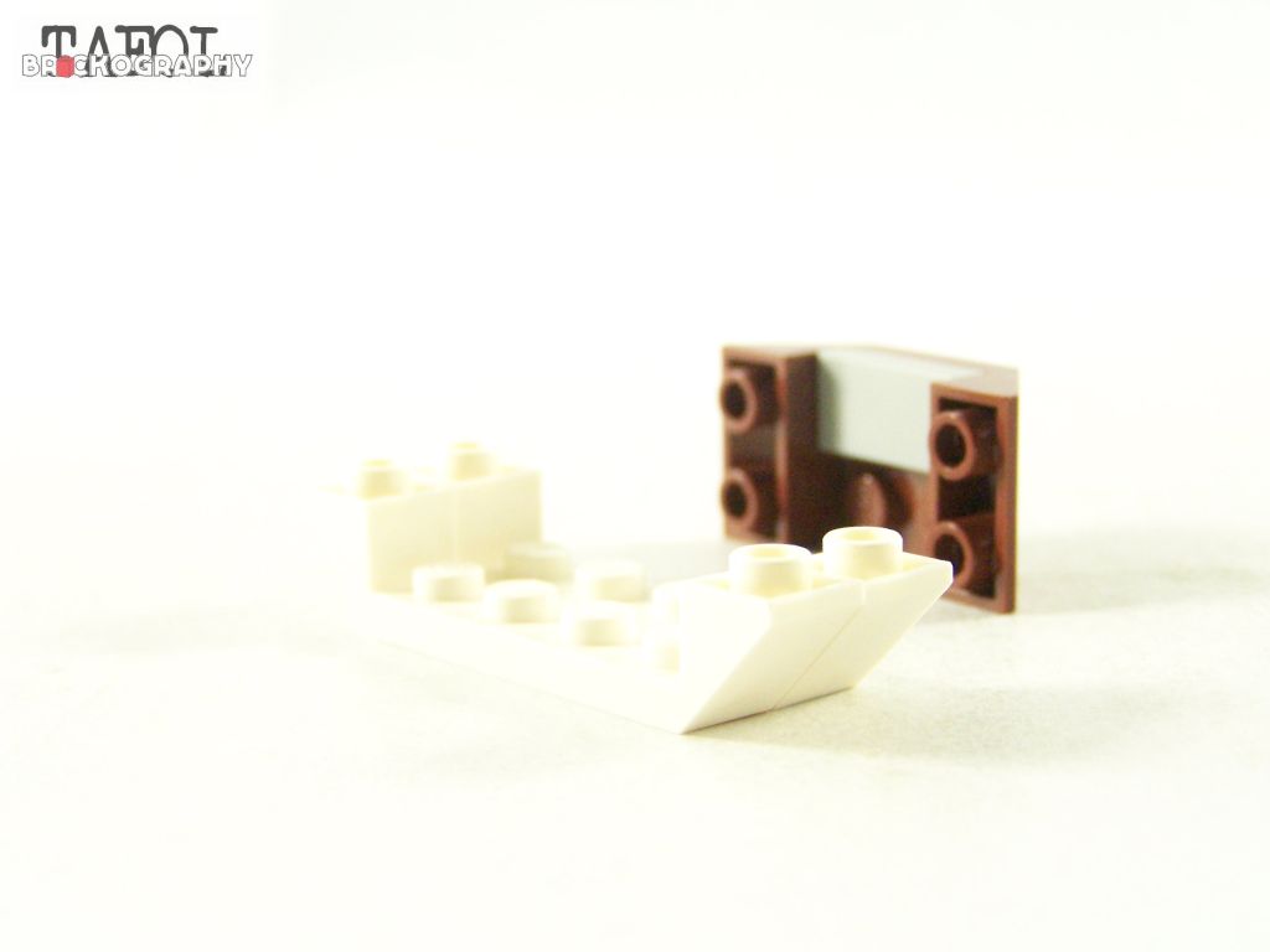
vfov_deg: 21.9
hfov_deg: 29.0
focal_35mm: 67
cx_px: 635
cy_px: 476
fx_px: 2458
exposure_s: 1/60
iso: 400
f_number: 3.2
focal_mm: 11.1
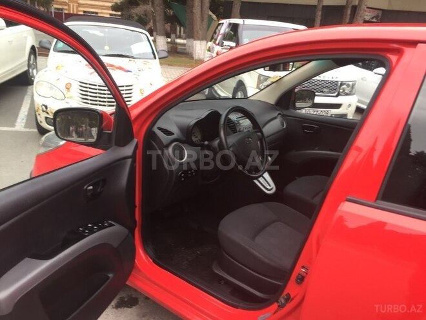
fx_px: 357
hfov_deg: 61.7
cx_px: 213
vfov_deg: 48.2
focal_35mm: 29
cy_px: 160
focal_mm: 4.15
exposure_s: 1/50
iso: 32
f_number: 2.2
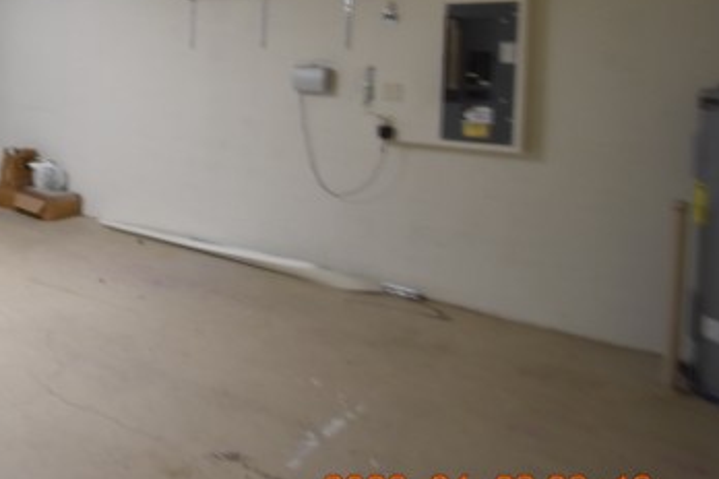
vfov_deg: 39.9
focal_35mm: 31
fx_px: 619
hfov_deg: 51.8
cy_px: 70
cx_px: 50
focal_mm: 10
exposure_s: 1/4
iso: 800
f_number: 3.5
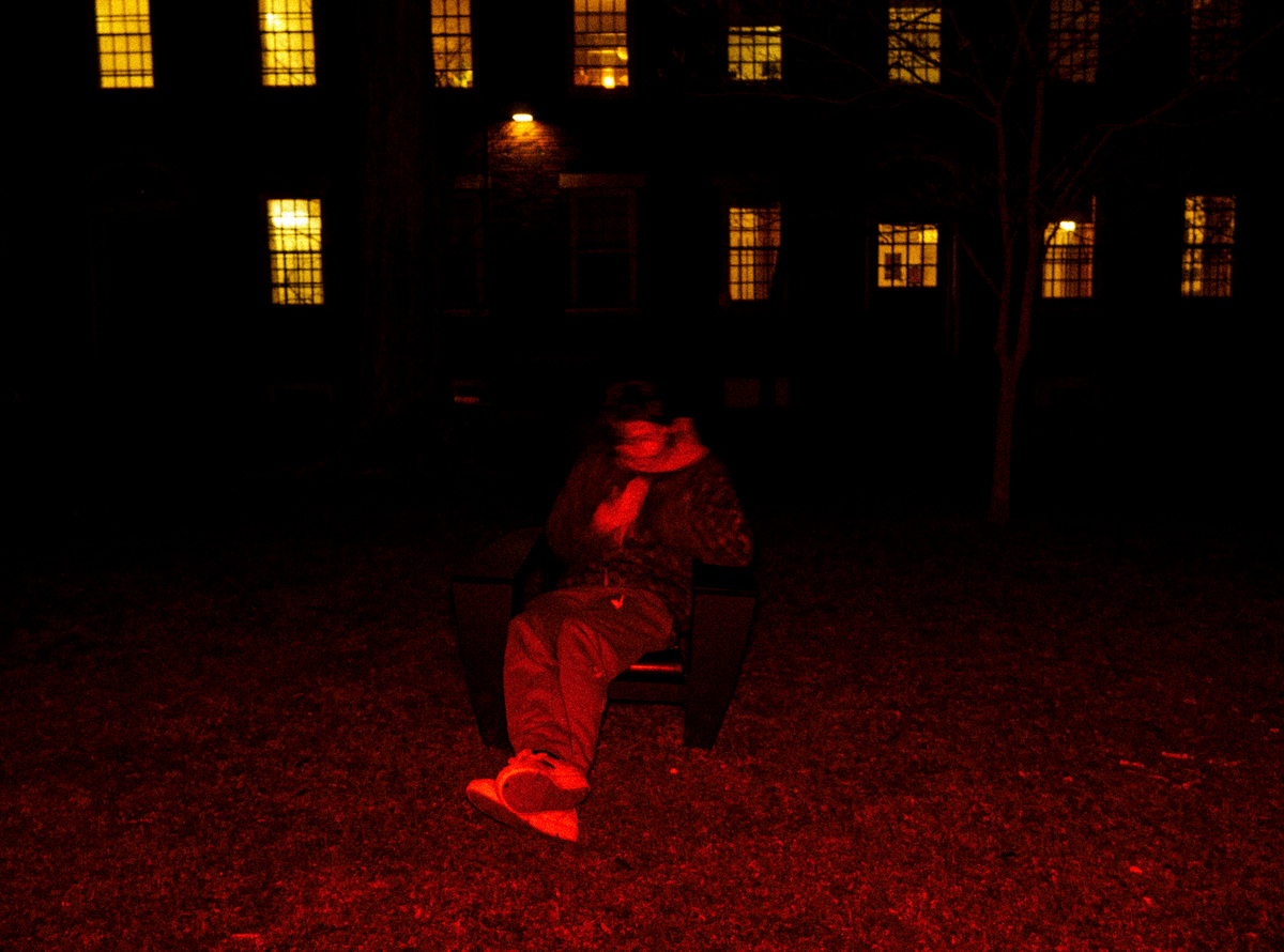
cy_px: 476
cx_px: 648
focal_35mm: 29
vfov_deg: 47.5
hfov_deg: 61.3
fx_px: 1083
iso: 100
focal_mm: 18
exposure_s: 1/3
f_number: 5
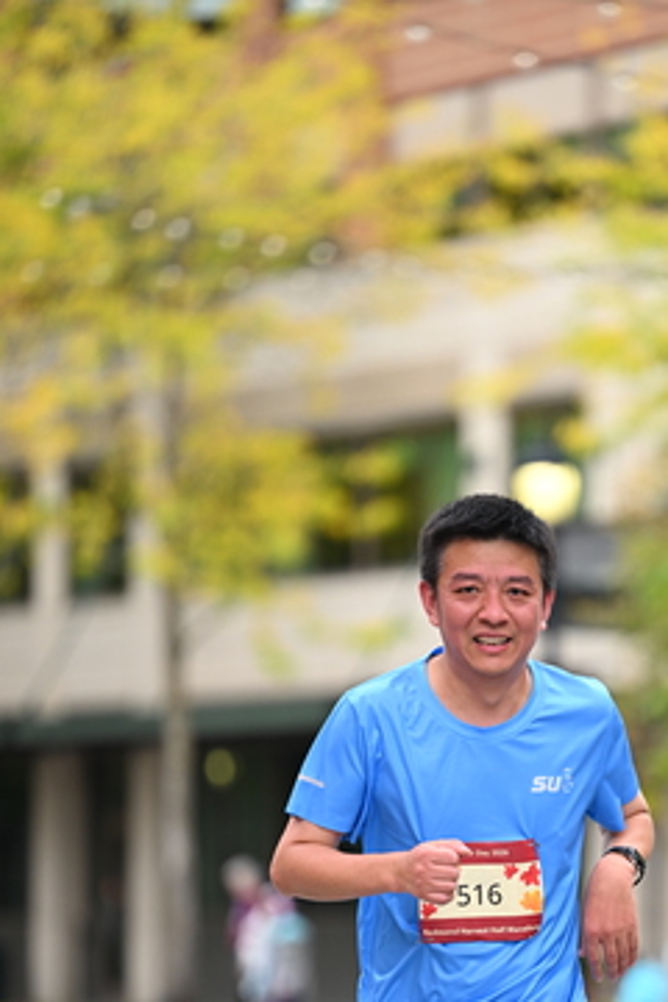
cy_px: 757
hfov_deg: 5.3
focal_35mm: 260
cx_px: 500
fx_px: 7236
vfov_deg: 7.9
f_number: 2.8
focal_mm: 170
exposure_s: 1/1600
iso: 640
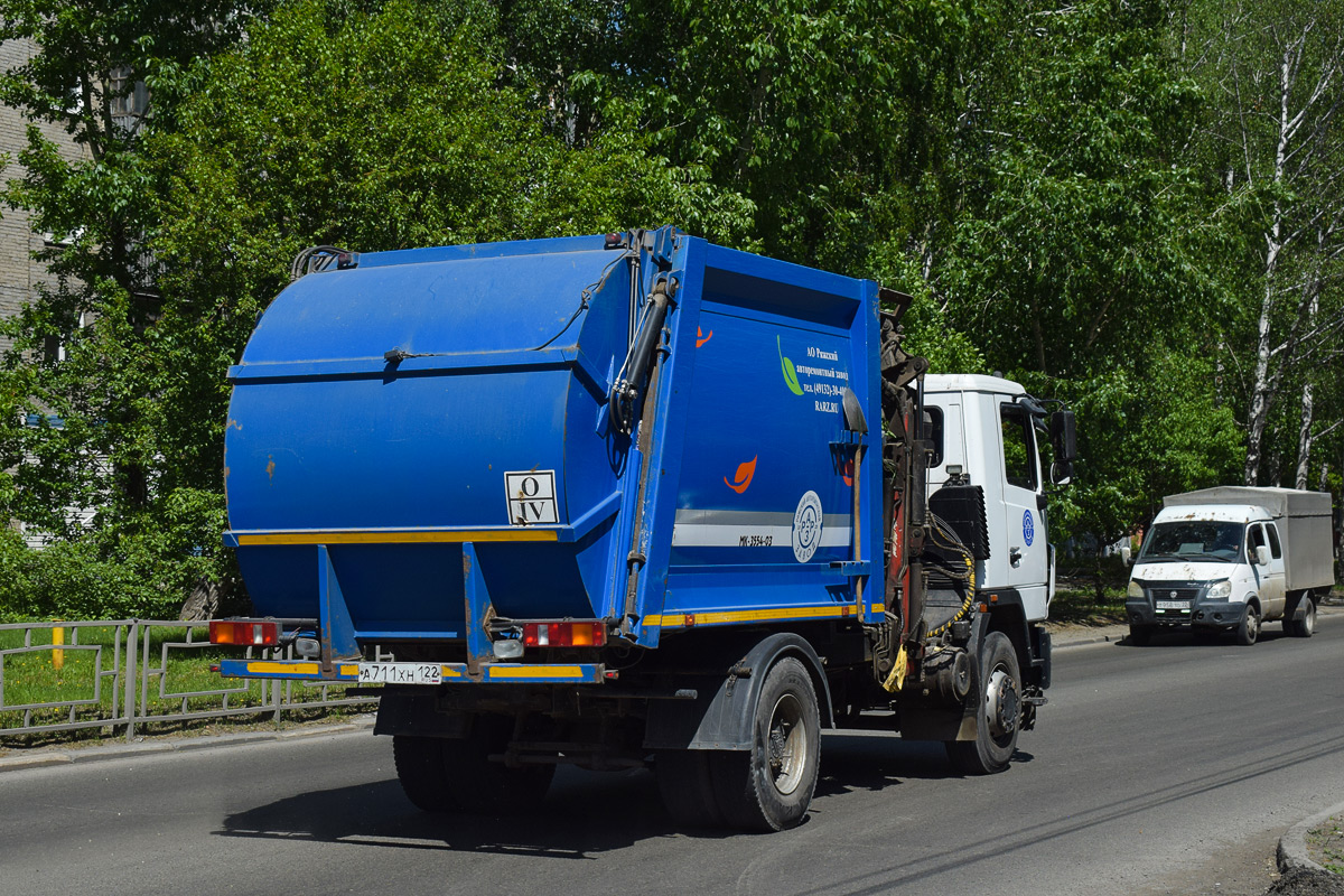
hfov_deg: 36.9
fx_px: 2016
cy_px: 448
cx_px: 672
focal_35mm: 54
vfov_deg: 25.1
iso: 200
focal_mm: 36
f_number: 7.1
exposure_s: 1/1250
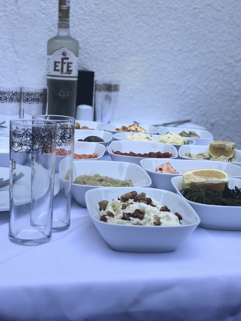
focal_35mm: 63
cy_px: 158
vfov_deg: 30.7
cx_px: 129
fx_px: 585
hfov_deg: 23.3
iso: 20
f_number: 2.8
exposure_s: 1/116
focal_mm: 6.6
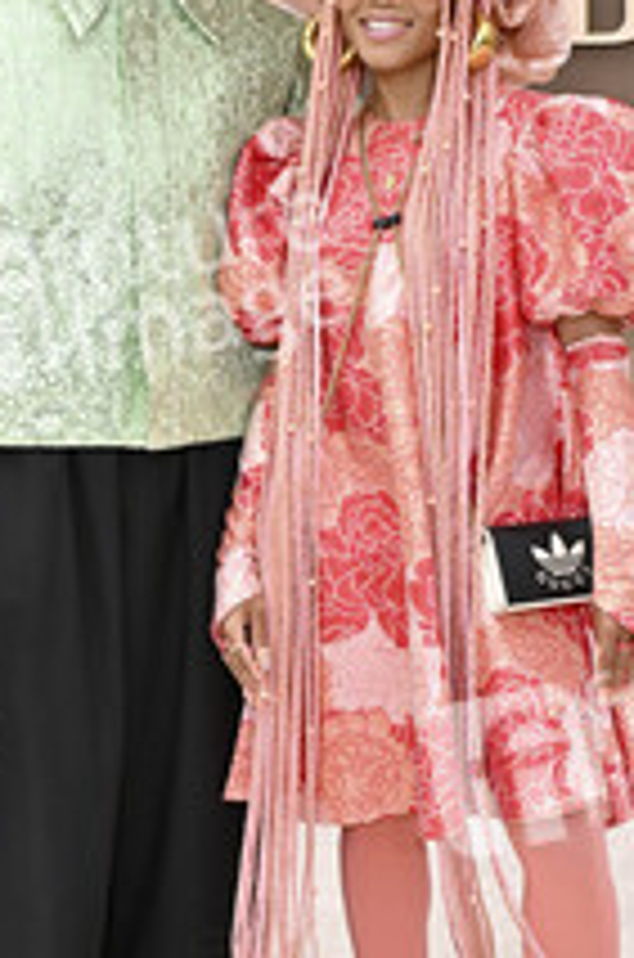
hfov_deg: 14.2
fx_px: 2548
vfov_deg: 21.3
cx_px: 247
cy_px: 526
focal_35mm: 96
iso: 400
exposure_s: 1/320
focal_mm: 51
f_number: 11
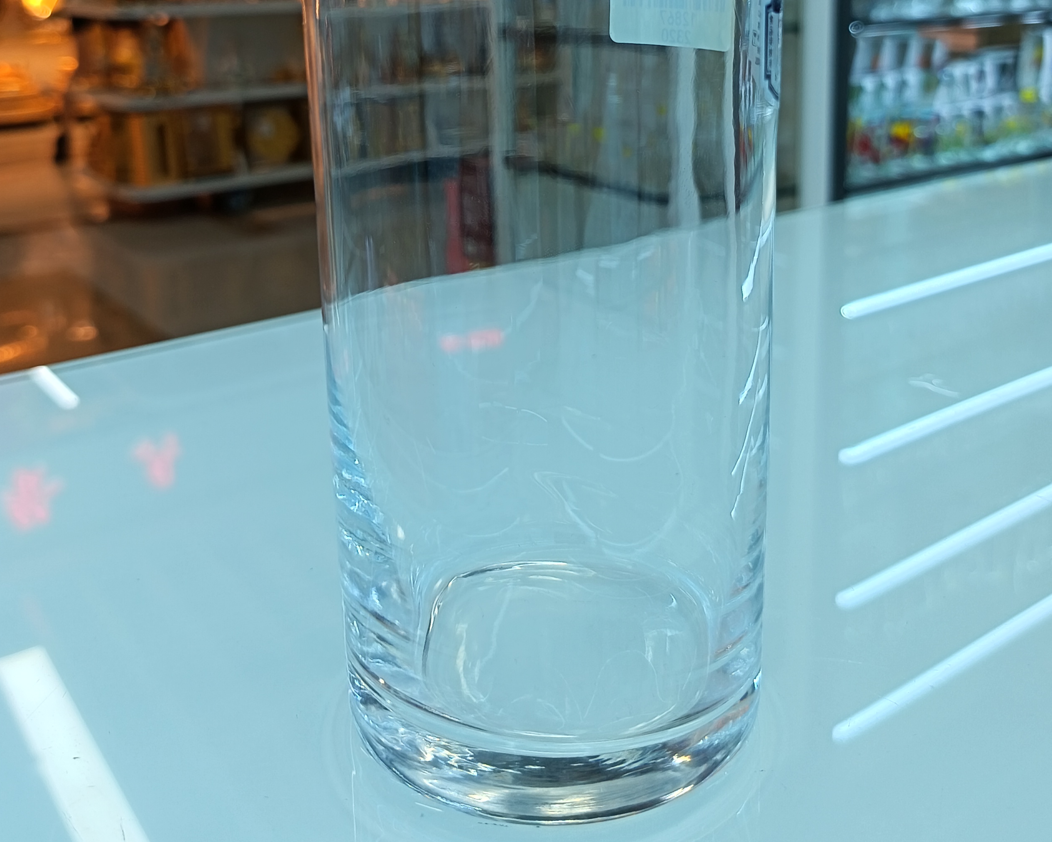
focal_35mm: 37
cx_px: 537
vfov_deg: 38.7
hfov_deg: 49.1
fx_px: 1152
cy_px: 180
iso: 308
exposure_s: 1/100
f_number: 1.75
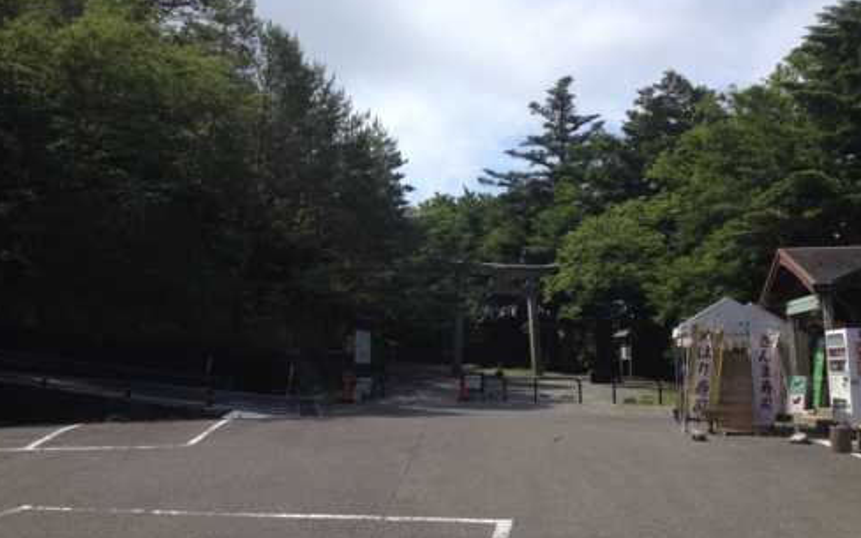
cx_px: 430
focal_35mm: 38
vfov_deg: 33.5
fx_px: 892
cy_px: 227
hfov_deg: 51.5
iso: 50
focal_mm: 4.28
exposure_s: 1/1783
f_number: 2.4
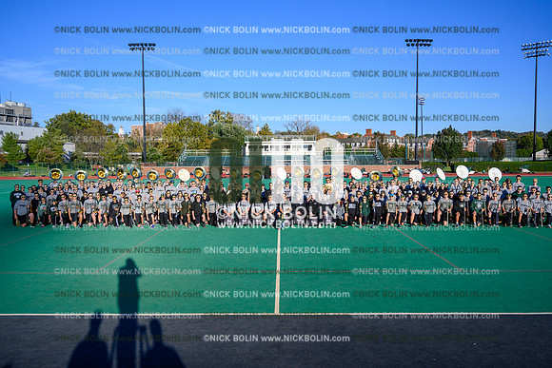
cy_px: 184
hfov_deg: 61.9
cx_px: 276
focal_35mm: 30
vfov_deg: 43.6
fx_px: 460
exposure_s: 1/1600
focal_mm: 30
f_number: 4
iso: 100
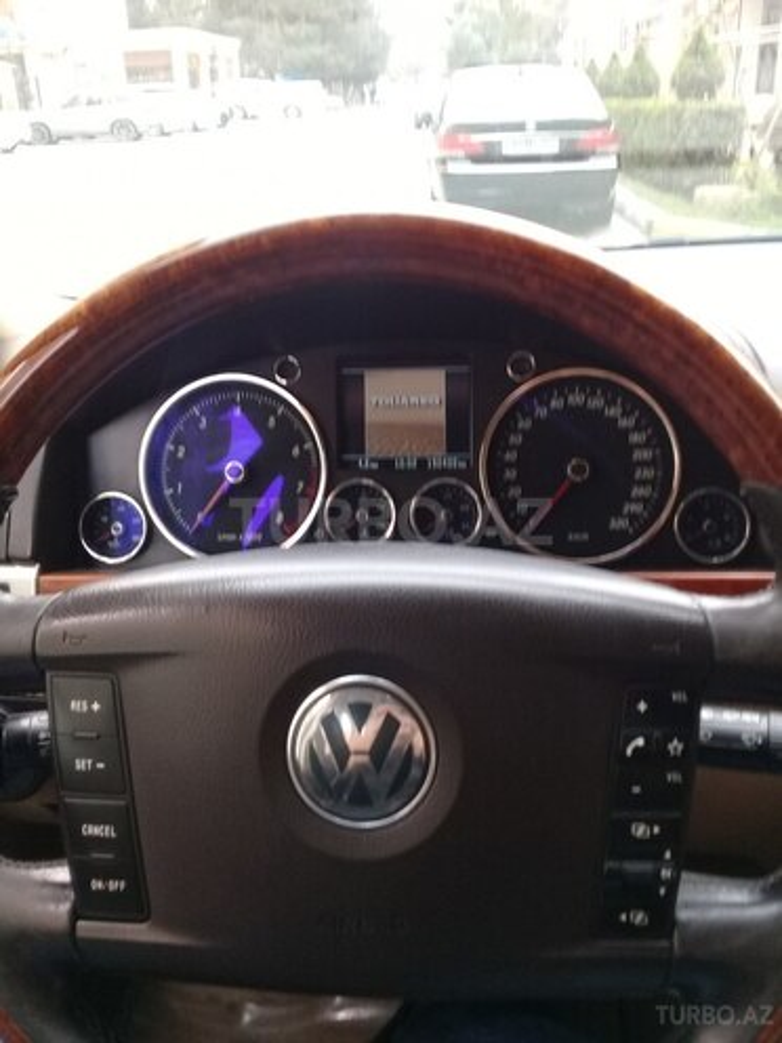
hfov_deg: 45.4
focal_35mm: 31
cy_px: 522
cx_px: 391
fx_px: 934
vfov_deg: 58.4
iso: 80
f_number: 2.2
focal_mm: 3.3
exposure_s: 1/33
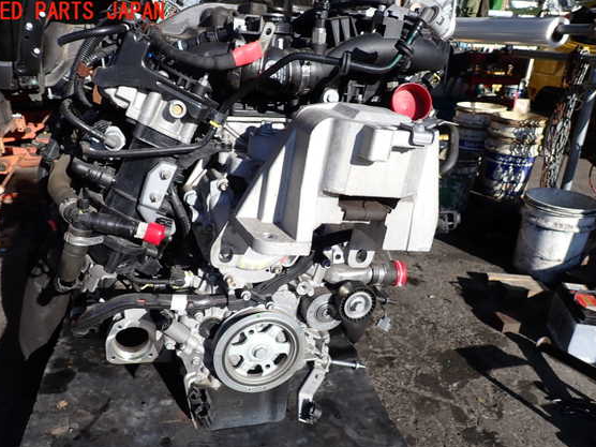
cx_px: 292
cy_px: 240
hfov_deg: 65.3
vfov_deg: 51.3
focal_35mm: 27
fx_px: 465
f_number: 8
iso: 100
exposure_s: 1/125
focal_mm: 4.5
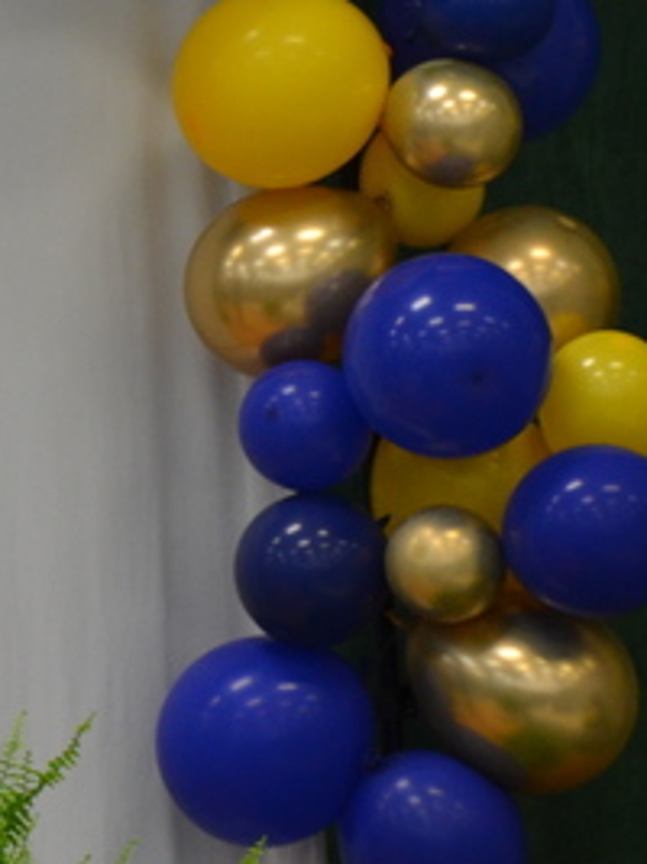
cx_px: -563
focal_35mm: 579
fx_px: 14437
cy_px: 272
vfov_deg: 3.4
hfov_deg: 2.6
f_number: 5.6
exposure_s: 1/30
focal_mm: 105
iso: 800
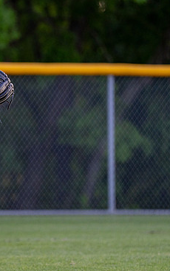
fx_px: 3625
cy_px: 116
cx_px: -40
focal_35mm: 489
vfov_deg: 4.3
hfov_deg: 2.7
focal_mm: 200
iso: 500
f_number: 2.8
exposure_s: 1/2000
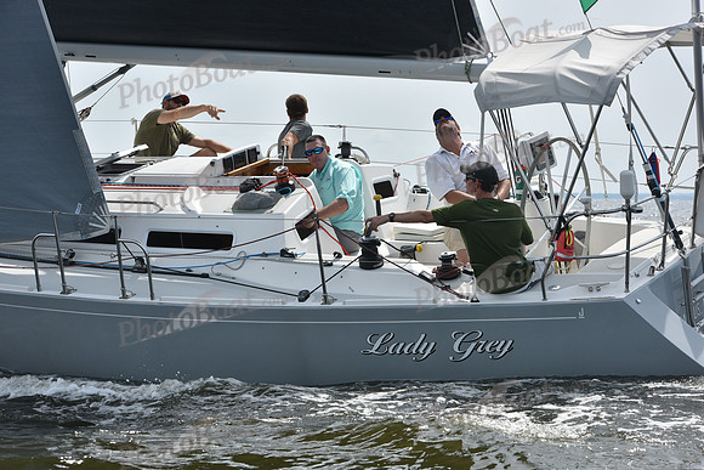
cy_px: 235
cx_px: 352
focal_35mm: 105
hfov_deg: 19.5
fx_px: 2054
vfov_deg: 13.0
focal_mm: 105
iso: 320
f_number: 10
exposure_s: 1/1000
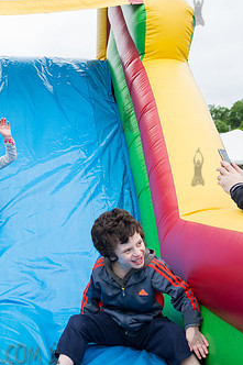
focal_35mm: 42
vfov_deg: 46.4
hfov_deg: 29.2
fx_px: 426
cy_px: 167
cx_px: -15
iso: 200
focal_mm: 24
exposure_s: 1/800
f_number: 3.5
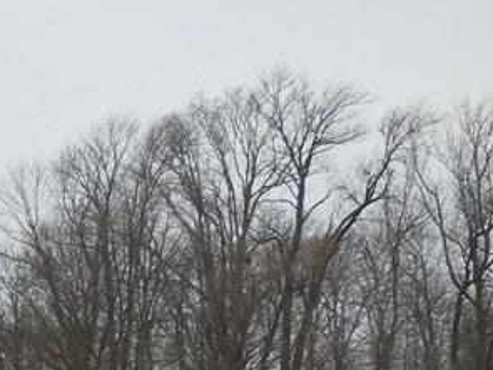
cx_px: -276
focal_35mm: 118
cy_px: 440
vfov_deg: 12.3
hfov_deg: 15.3
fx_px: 1680
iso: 125
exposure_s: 1/1600
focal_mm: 6.1
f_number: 3.4
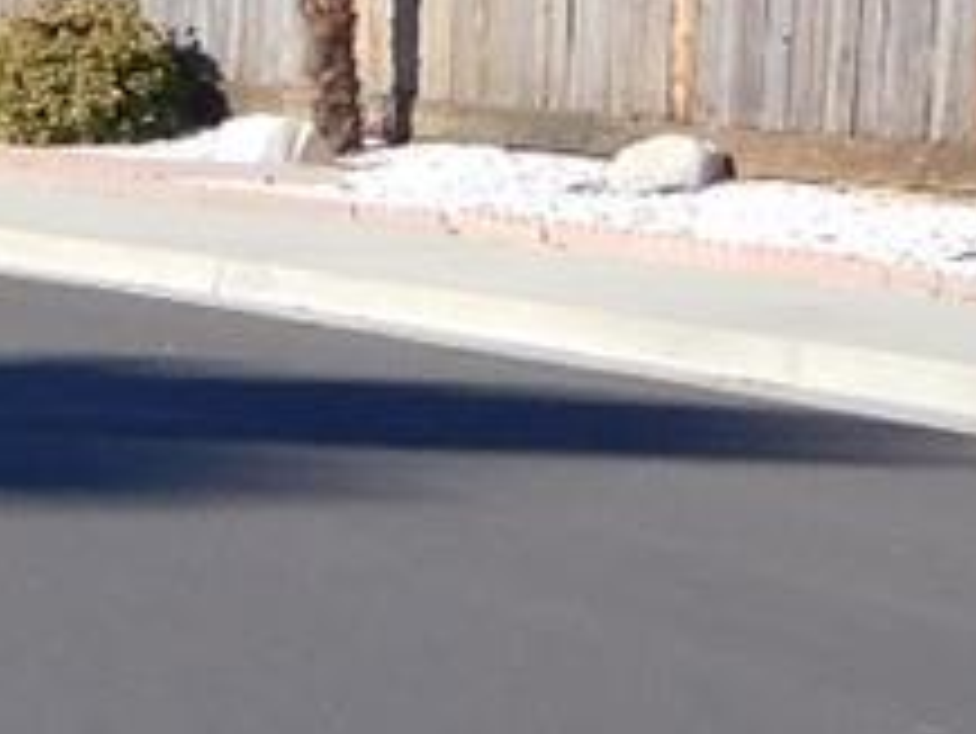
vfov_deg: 8.6
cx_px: -1205
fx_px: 4880
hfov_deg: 10.2
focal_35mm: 173
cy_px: 99
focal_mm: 4.5
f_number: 3.4
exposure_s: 1/640
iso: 125
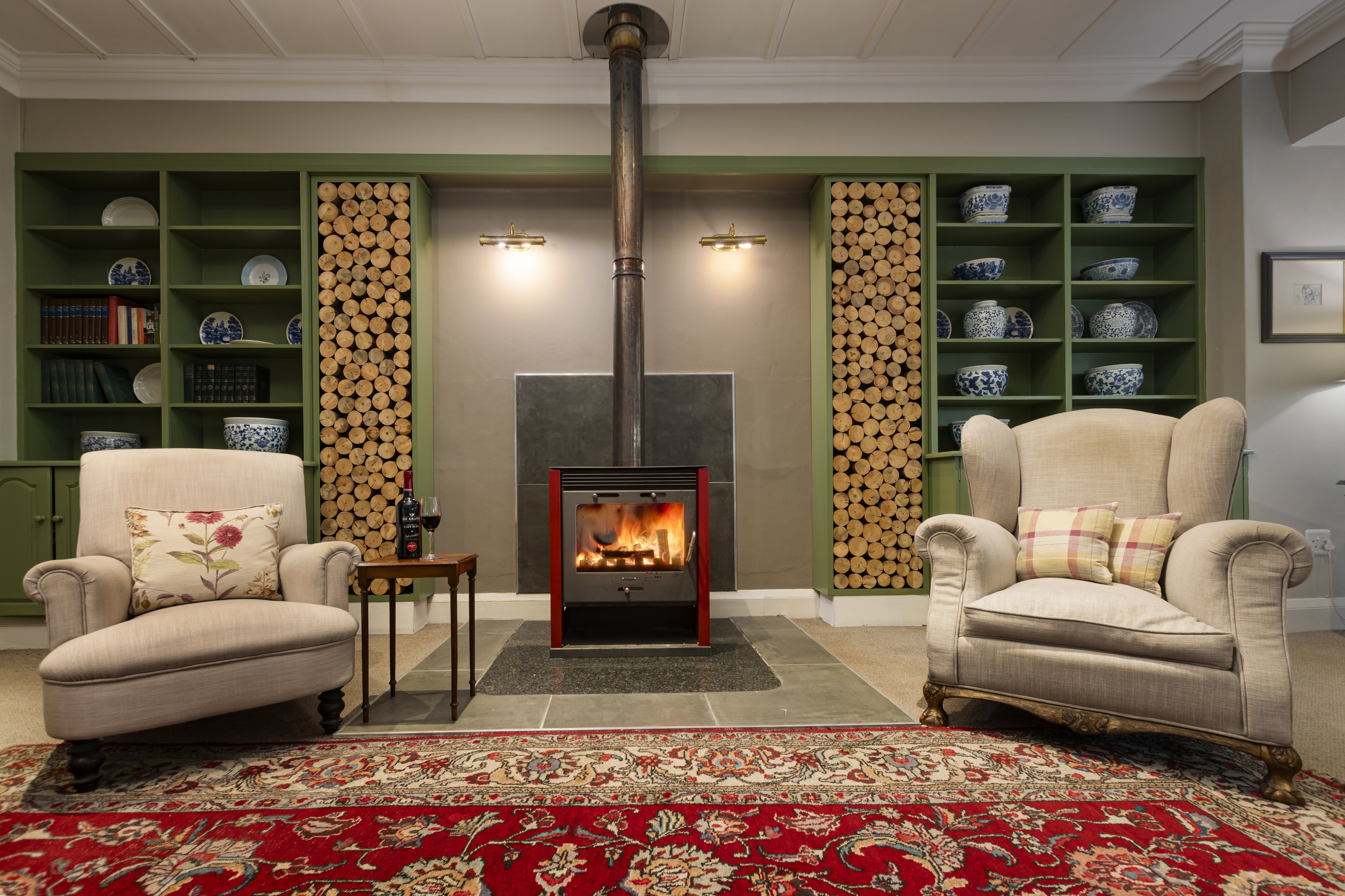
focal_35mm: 15
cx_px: 672
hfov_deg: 100.4
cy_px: 448
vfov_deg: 77.3
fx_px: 560
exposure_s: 2.5
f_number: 8
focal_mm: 10
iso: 200
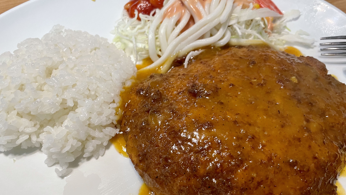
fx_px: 284
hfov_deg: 62.6
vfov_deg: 37.7
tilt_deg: -57.7
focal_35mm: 31
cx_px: 169
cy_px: 114
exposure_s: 1/60
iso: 125
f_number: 1.6
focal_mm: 4.2
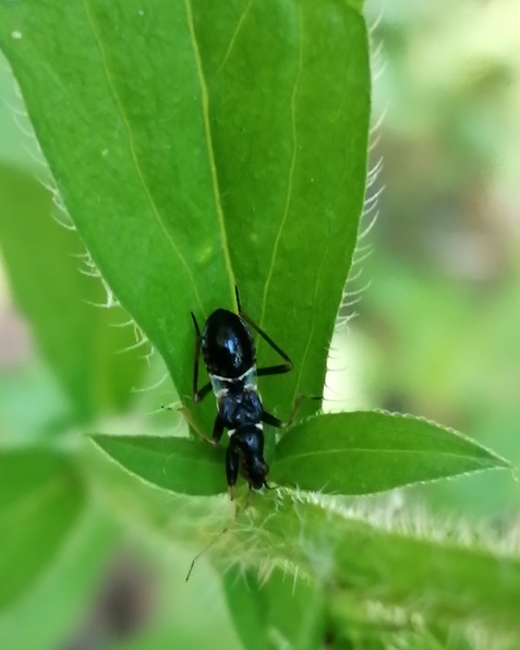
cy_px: 311
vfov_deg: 17.6
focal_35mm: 109
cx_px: 259
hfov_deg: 14.1
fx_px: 2096
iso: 80
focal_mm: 3.46
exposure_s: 1/30
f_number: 1.8
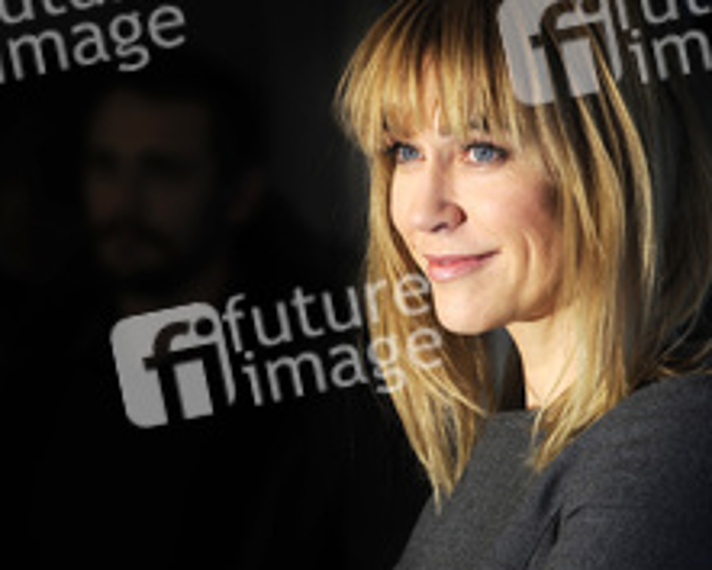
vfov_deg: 4.6
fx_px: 7168
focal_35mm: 340
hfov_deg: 5.7
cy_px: 512
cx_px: 372
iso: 200
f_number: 6.3
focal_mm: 200
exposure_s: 1/200
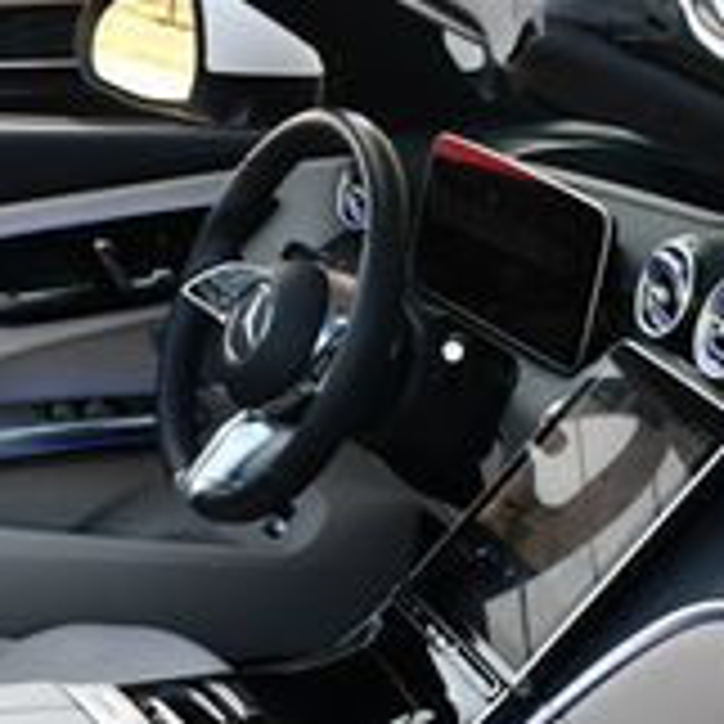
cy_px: 926
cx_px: 319
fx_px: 2887
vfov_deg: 13.8
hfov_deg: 14.3
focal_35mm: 122
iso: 360
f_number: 5.6
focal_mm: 18
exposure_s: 1/250
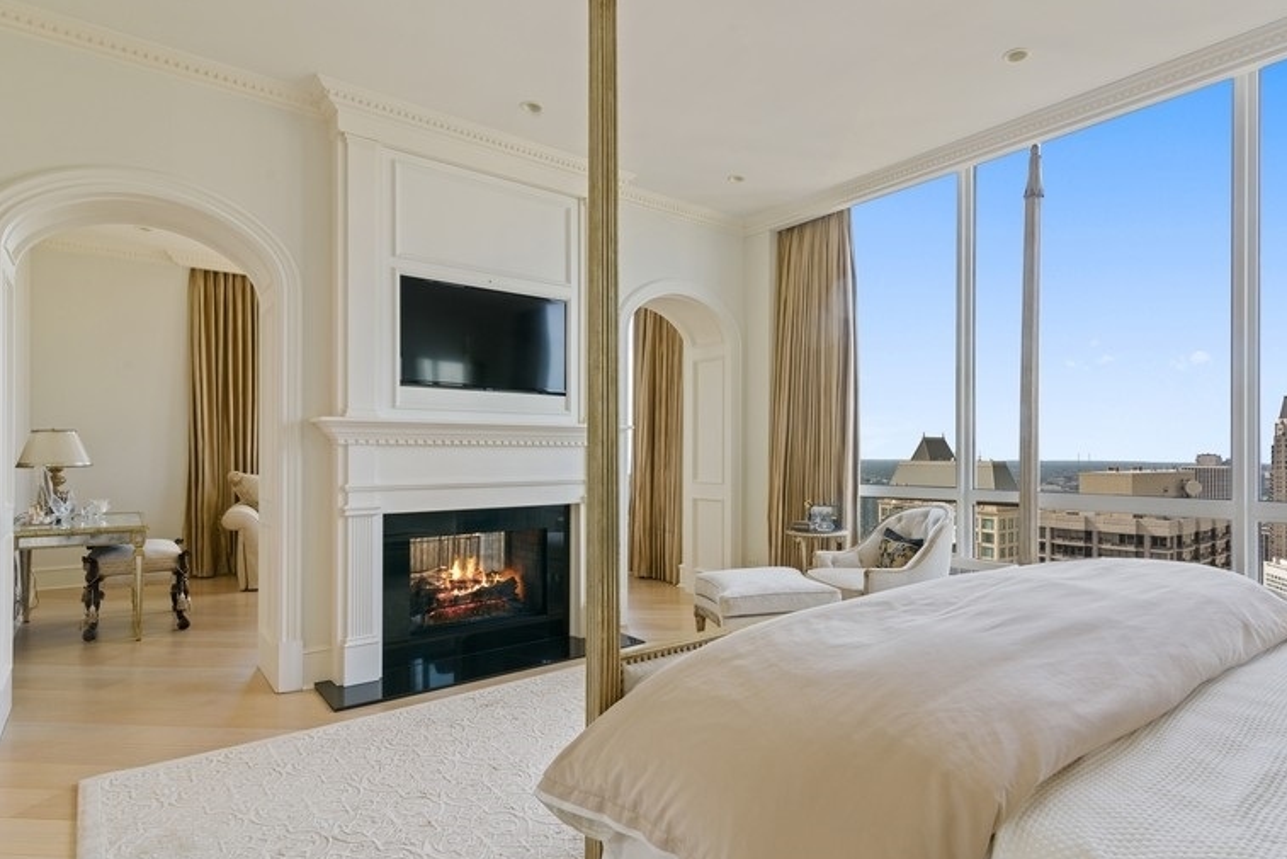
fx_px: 679
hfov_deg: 86.5
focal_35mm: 19
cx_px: 723
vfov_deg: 64.5
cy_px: 449
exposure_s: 1/15
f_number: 8
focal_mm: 16
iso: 320
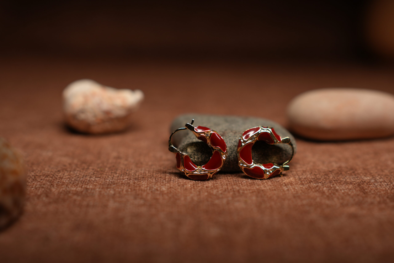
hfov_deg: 38.2
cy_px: 132
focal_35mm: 52
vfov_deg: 26.0
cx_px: 197
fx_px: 569
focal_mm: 35
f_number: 2.2
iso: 200
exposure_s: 1/100
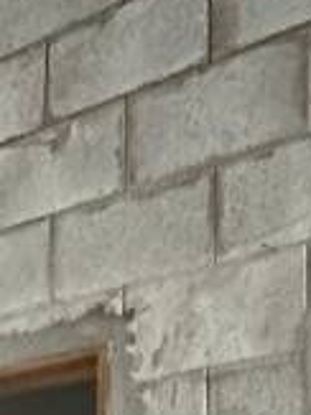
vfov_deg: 18.8
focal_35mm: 93
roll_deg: -0.4
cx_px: -110
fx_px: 1116
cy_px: 603
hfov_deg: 15.0
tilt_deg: +1.1
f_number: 2.2
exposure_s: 1/41
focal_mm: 2.22
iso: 1250
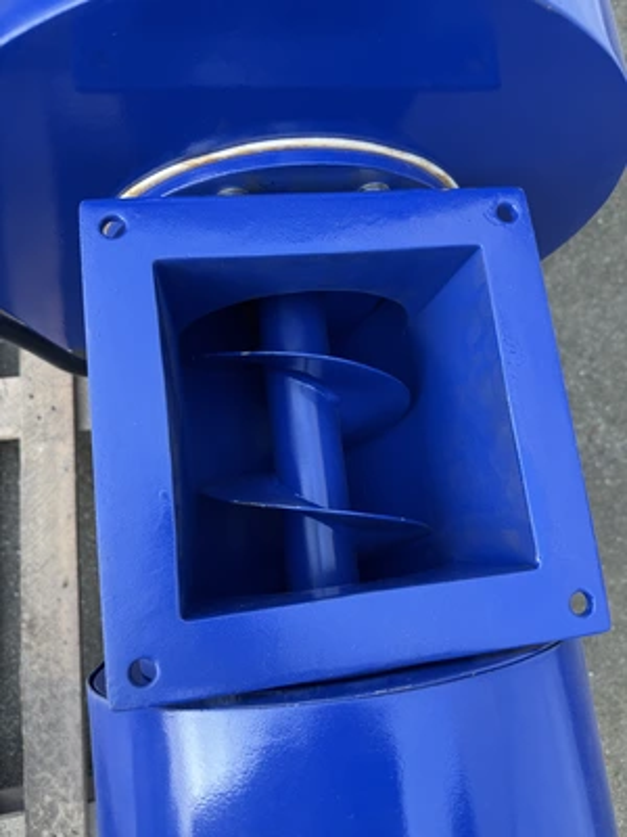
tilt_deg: -71.5
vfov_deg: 71.6
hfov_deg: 56.8
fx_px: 580
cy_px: 418
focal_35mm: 24
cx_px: 314
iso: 100
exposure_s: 1/121
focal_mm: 6.76
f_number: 1.78
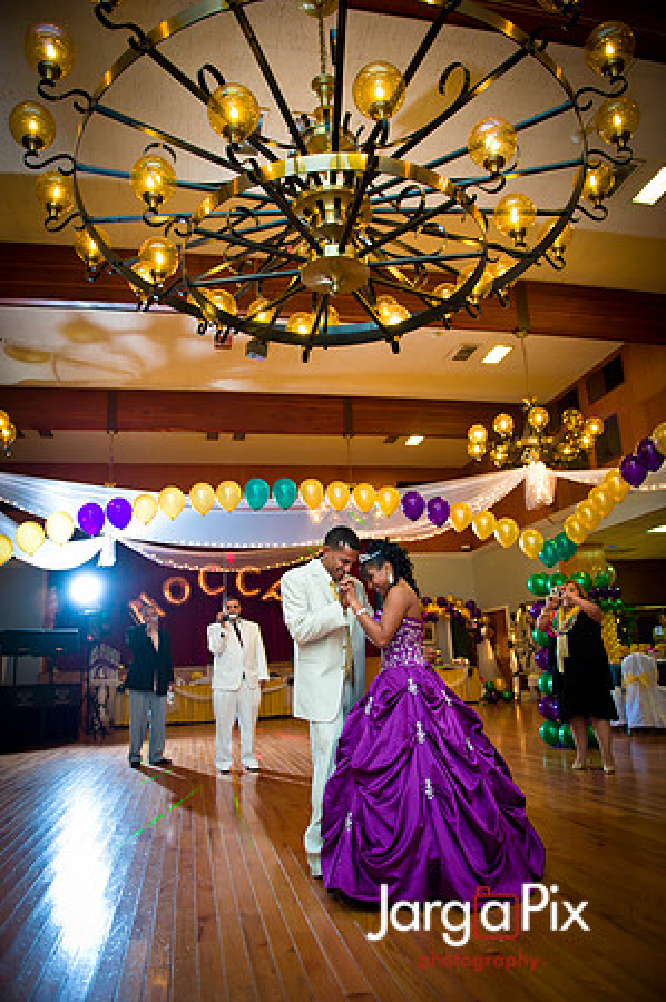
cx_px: 333
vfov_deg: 73.8
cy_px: 501
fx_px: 667
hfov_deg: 53.0
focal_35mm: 24
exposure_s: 1/125
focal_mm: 24
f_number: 3.2
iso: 1600
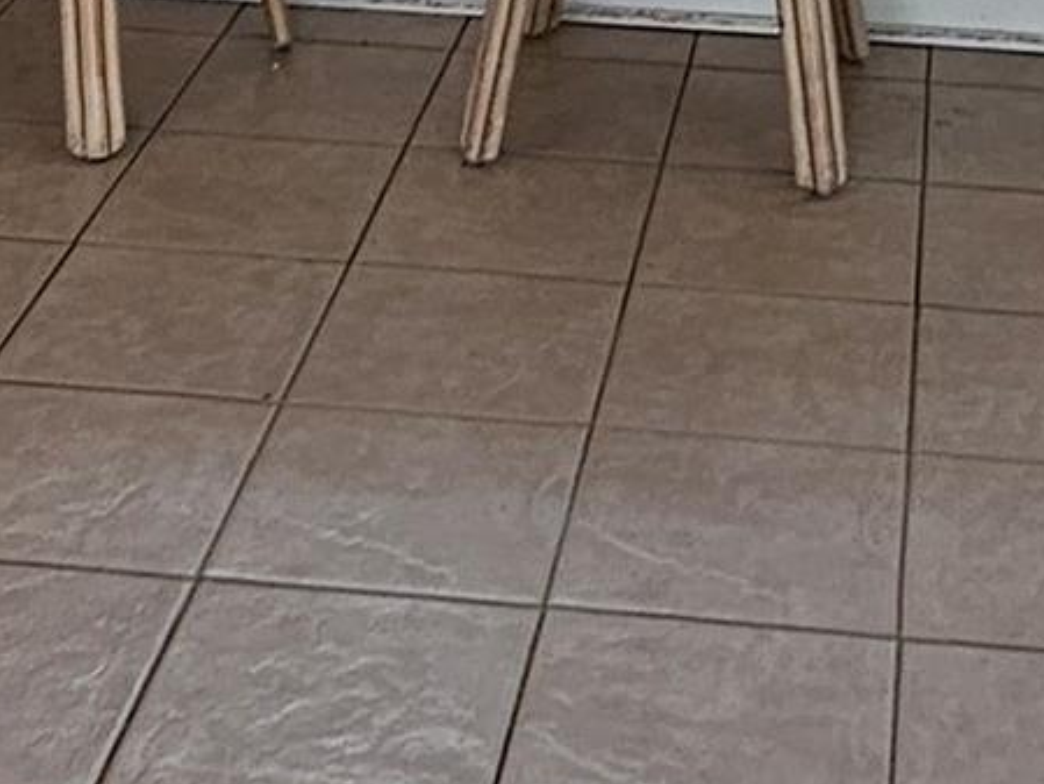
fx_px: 2685
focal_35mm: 89
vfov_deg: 13.8
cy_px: -835
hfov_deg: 21.9
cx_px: 684
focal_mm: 2.2
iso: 50
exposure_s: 1/60
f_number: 2.2
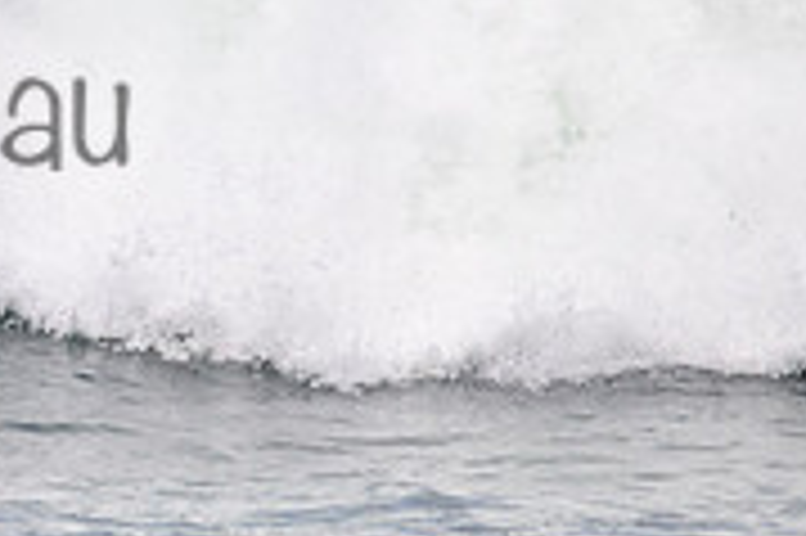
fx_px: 58022
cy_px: 61
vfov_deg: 0.5
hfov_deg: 0.8
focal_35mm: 2594
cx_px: -347
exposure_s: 1/2000
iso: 1100
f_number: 11
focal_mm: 800
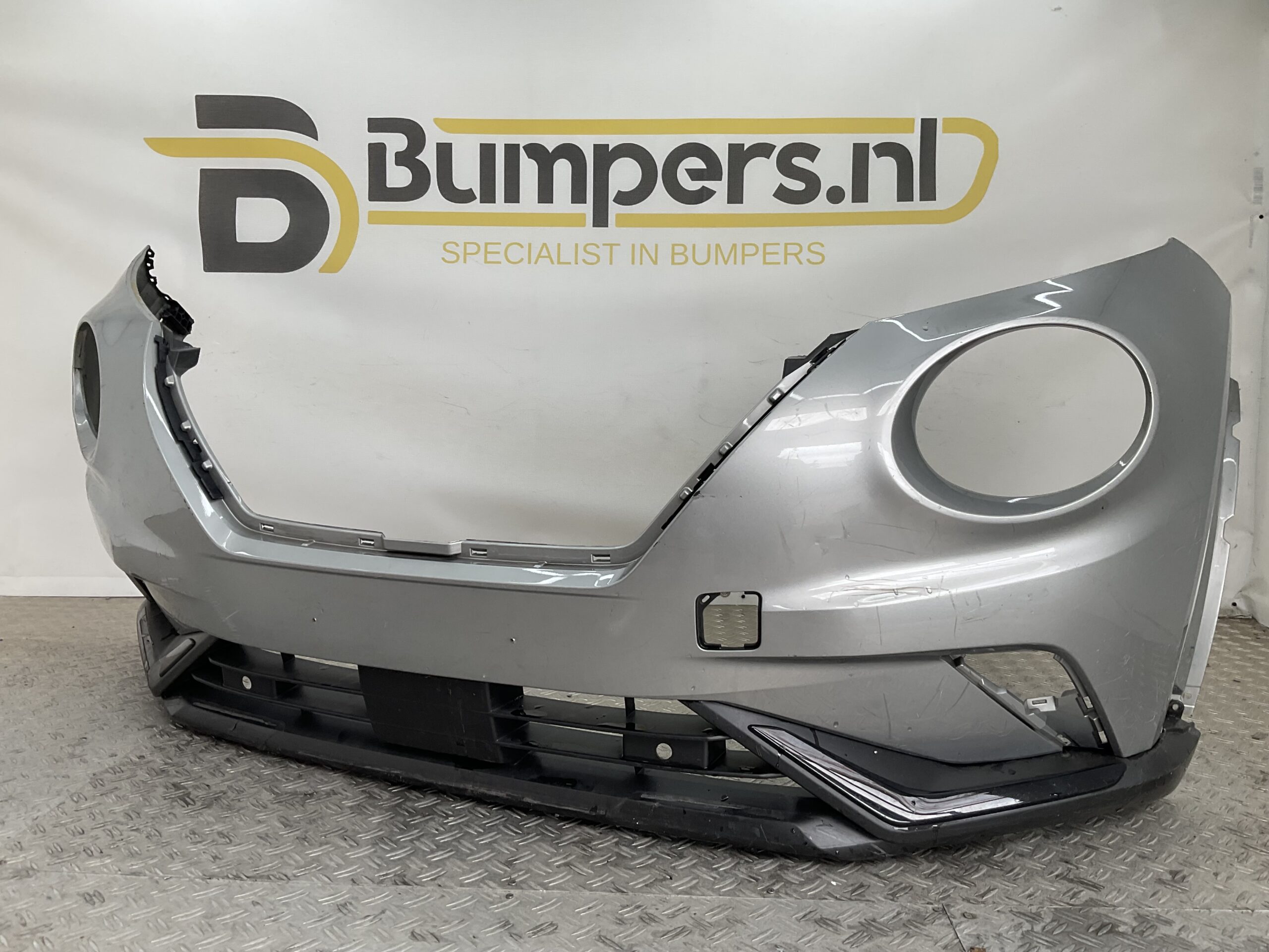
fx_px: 1063
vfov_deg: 48.2
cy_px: 476
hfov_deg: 61.7
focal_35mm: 29
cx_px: 634
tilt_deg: -7.1
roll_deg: -1.5
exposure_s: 1/176
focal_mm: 3
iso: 16
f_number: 1.8
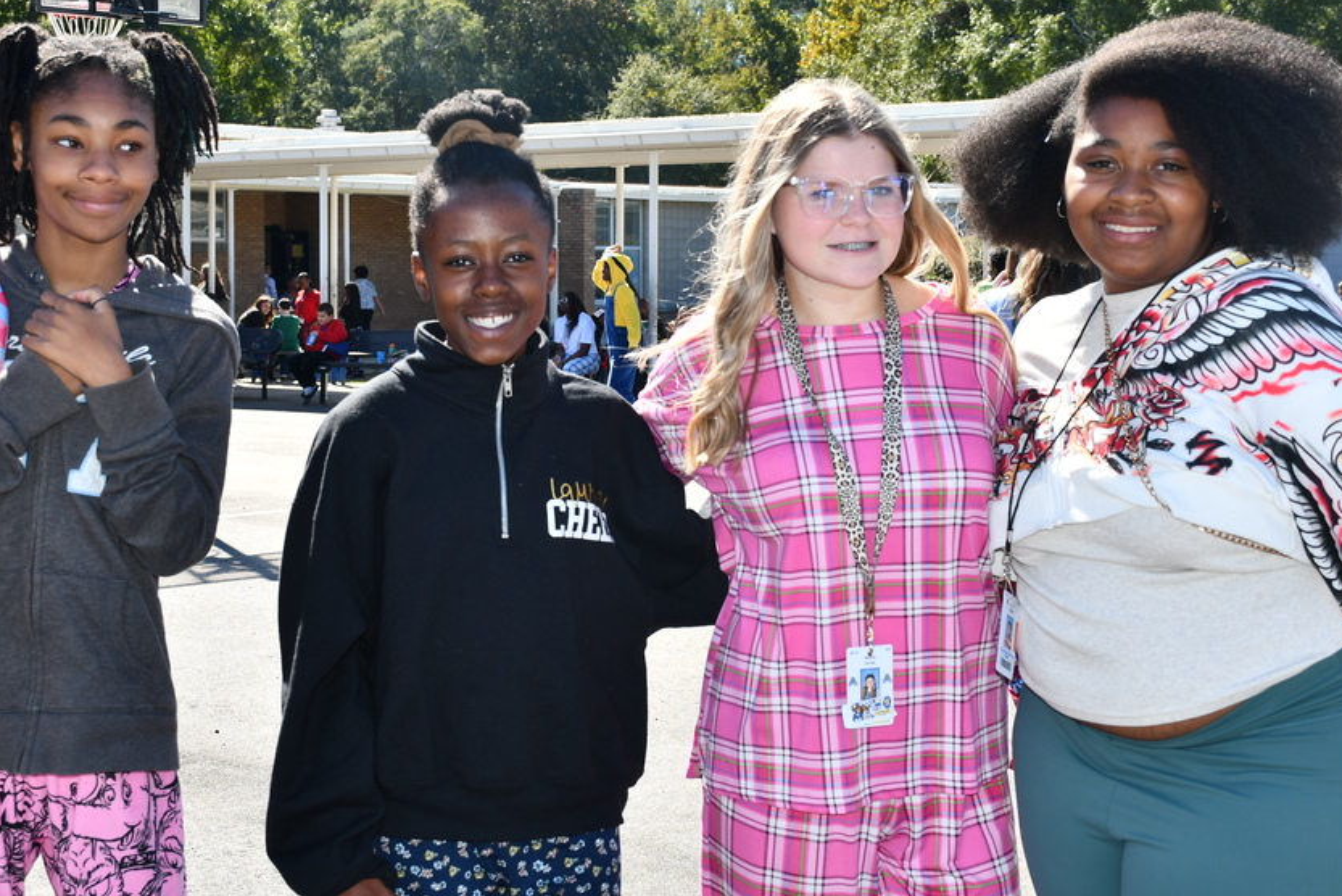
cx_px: 617
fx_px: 2200
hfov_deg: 33.9
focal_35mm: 59
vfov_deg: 23.0
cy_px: 363
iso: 100
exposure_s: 1/250
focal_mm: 32
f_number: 7.1
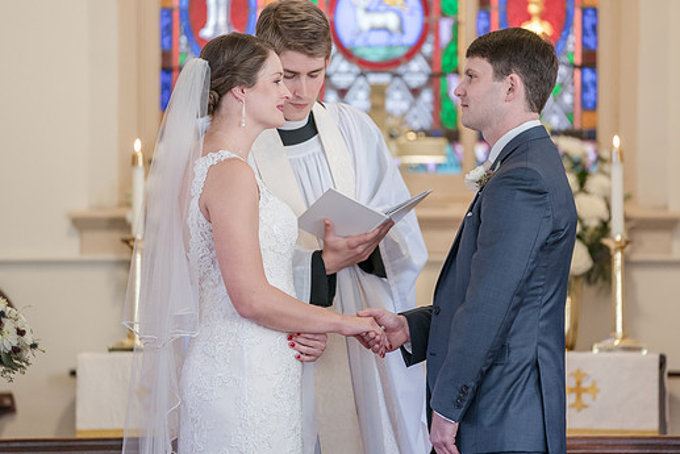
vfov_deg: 5.4
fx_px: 4818
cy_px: 205
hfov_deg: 8.1
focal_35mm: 255
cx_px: 385
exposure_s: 1/100
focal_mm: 200
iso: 2000
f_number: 2.8
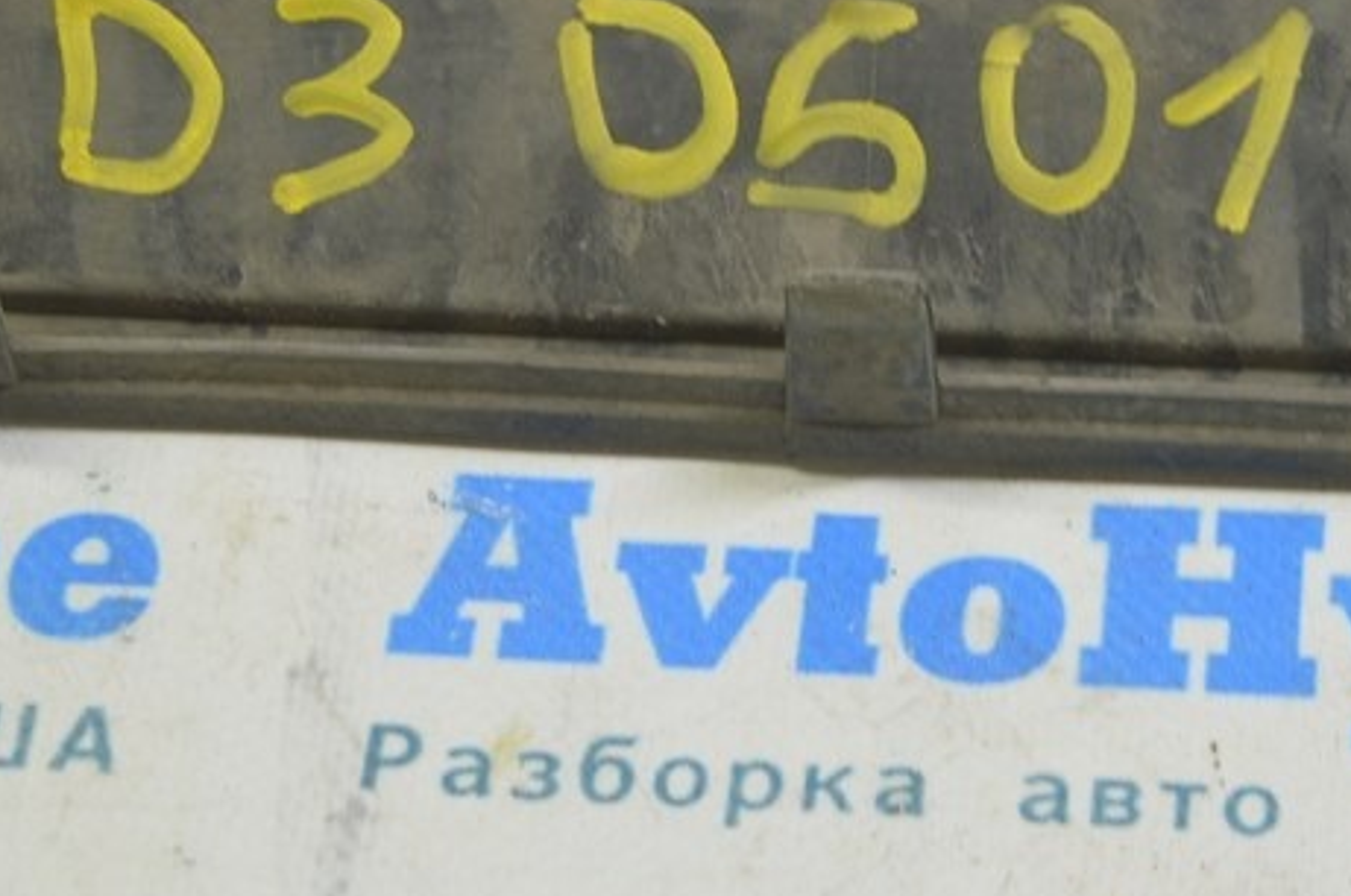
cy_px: 180
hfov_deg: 12.9
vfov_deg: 8.5
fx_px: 5996
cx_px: 736
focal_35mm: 160
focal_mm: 48
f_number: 5.6
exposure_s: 1/20
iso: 400
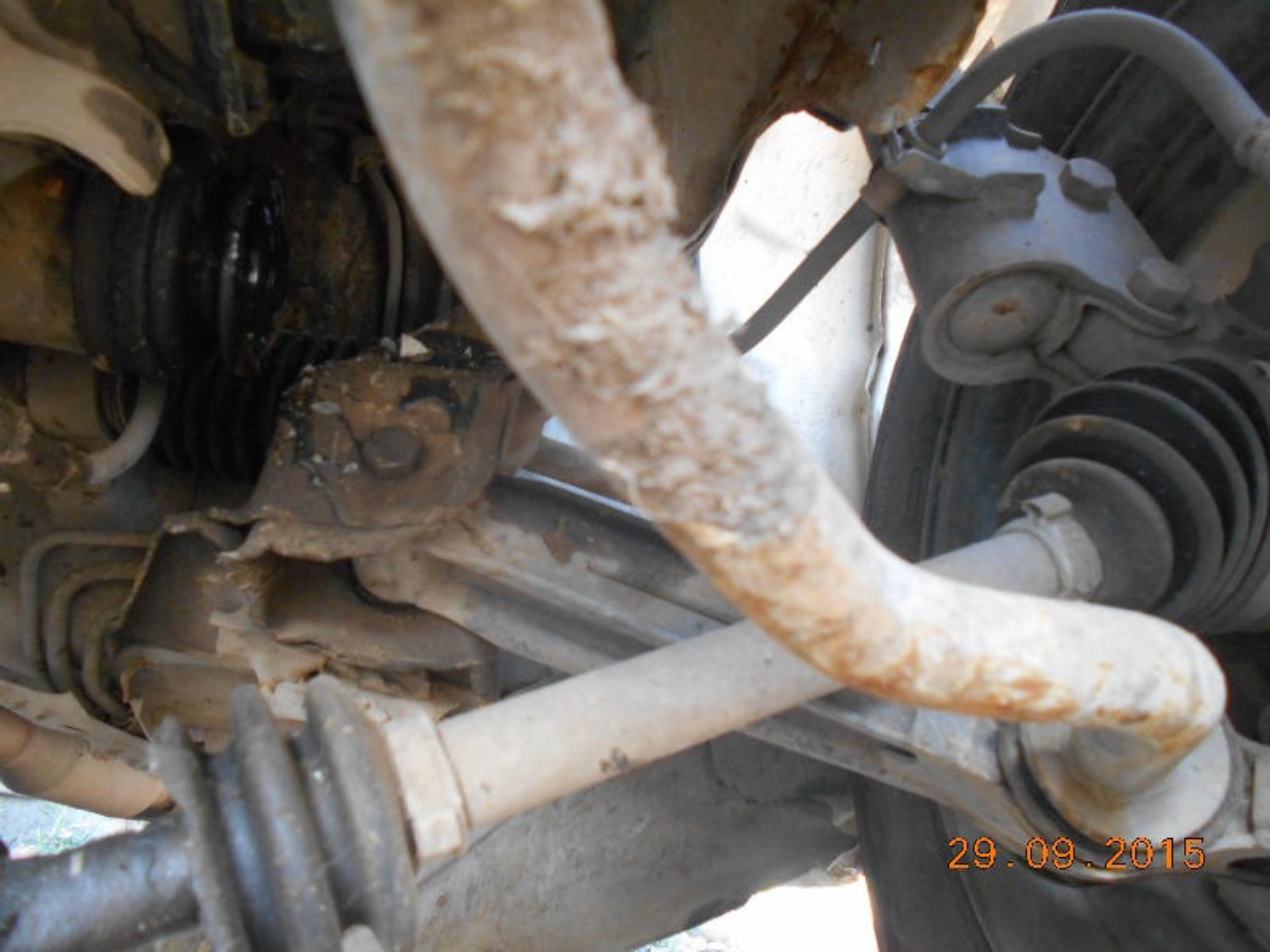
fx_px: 954
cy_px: 476
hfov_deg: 67.3
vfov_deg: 53.1
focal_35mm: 26
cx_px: 635
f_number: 3.2
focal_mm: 4.6
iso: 360
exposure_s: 1/30
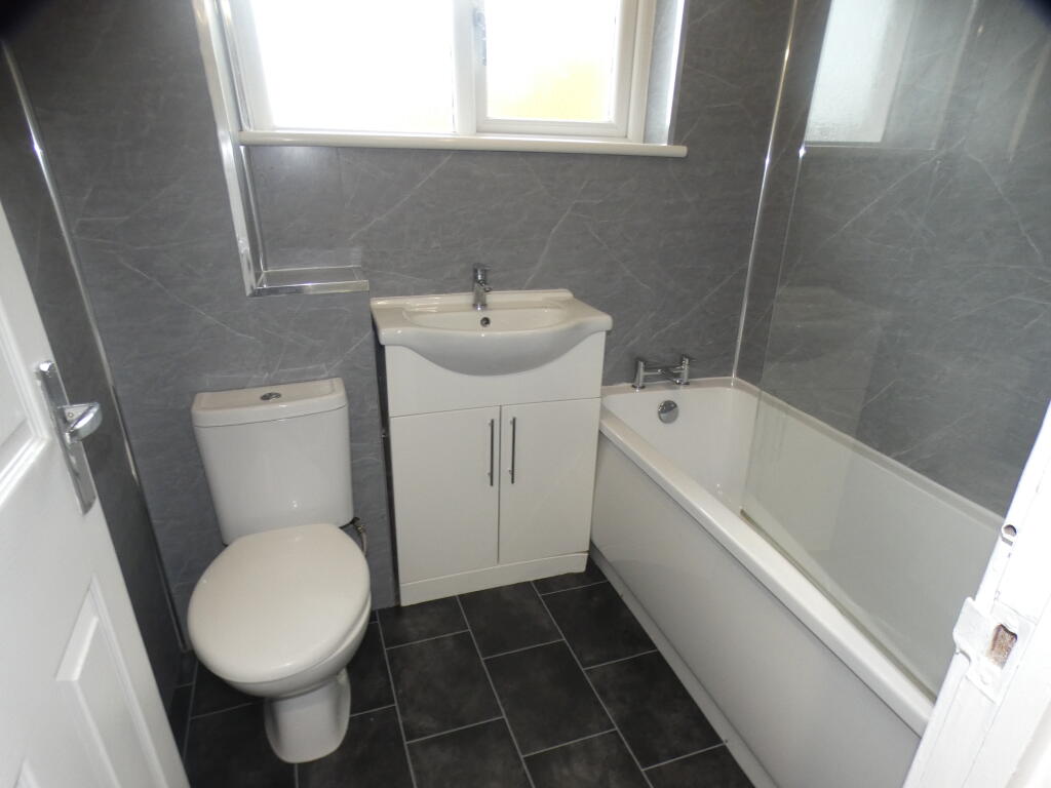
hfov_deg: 81.7
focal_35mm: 20
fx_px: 607
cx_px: 526
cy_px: 394
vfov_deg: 66.0
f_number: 2.8
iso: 250
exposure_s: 1/60
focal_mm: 3.6
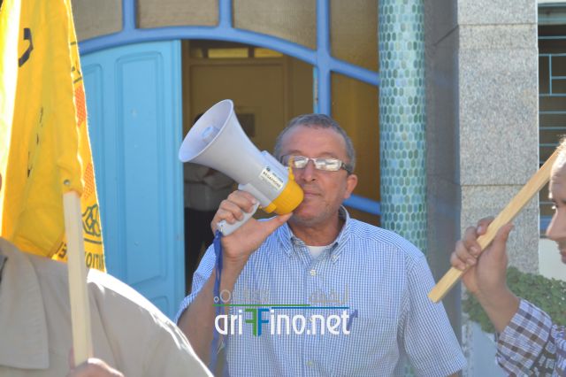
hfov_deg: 24.6
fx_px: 1296
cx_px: 283
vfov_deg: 16.5
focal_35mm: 82
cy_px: 188
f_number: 5.6
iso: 100
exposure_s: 1/125
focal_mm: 55
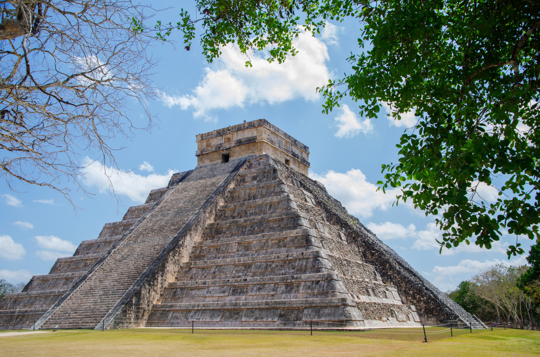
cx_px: 270
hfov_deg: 55.2
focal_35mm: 34
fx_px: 516
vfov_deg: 38.2
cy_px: 178
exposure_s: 1/125
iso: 200
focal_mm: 23
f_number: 8
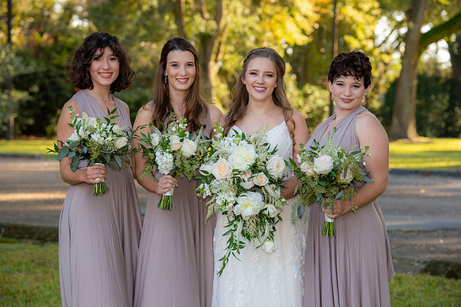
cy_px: 154
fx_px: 1561
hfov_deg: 16.8
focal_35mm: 122
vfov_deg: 11.2
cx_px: 230
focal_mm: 122
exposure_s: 1/400
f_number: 6.3
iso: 1250
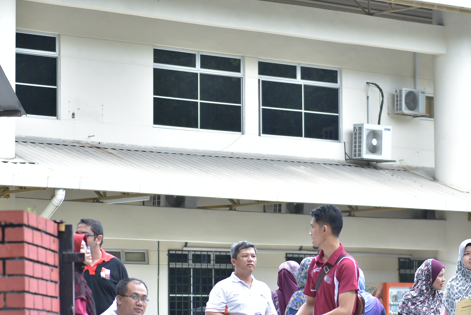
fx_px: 1977
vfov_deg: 9.1
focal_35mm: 151
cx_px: 250
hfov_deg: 13.6
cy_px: 222
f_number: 2.8
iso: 400
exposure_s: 1/500
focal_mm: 70
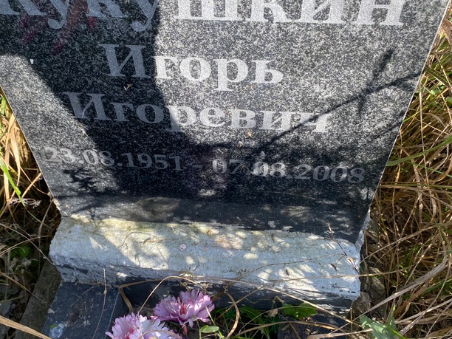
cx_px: 207
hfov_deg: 53.9
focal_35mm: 34
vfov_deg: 41.8
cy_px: 162
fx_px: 444
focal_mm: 4.25
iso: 32
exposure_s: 1/303
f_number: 1.8
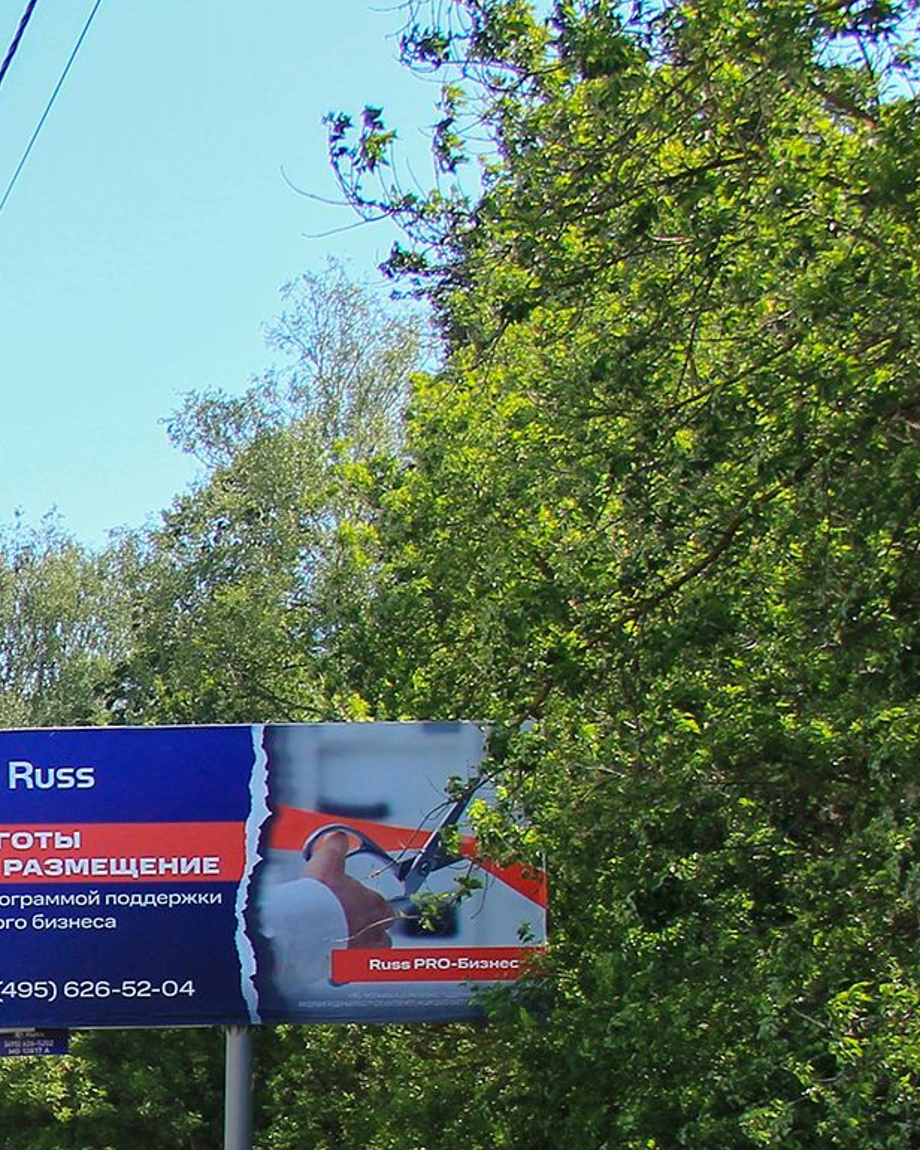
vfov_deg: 8.1
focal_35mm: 237
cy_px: 1042
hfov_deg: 6.4
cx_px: -514
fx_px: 8066
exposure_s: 1/250
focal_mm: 24
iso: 100
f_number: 5.6
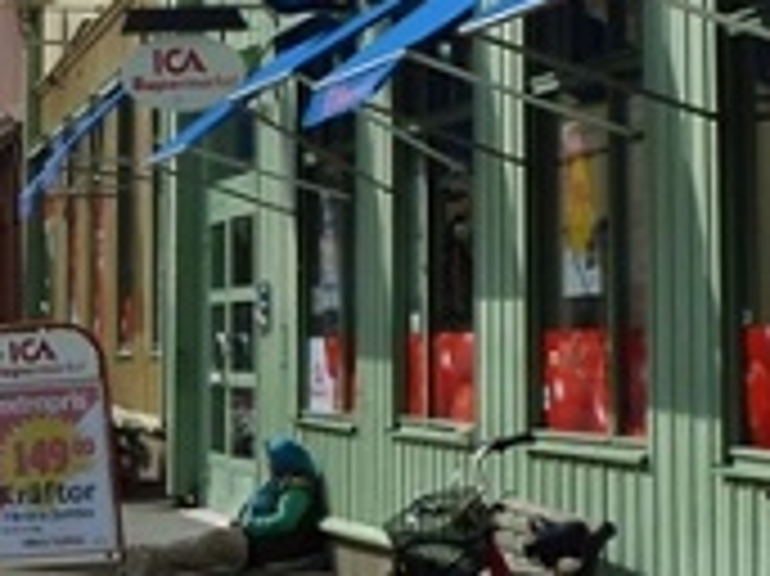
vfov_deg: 10.5
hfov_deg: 13.6
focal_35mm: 140
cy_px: 18
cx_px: -214
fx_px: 3112
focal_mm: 5.7
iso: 80
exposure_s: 1/640
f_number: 5.6
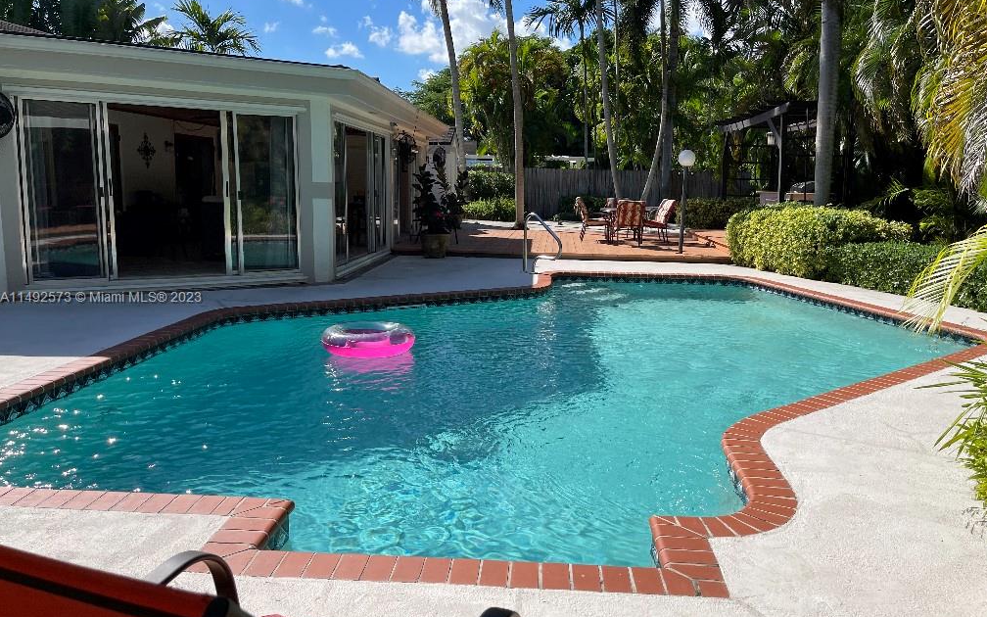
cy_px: 299
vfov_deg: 44.5
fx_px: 753
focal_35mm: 28
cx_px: 499
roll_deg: -1.0
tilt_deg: -7.5
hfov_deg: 66.5
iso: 32
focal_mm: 5.1
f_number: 1.6
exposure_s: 1/4049
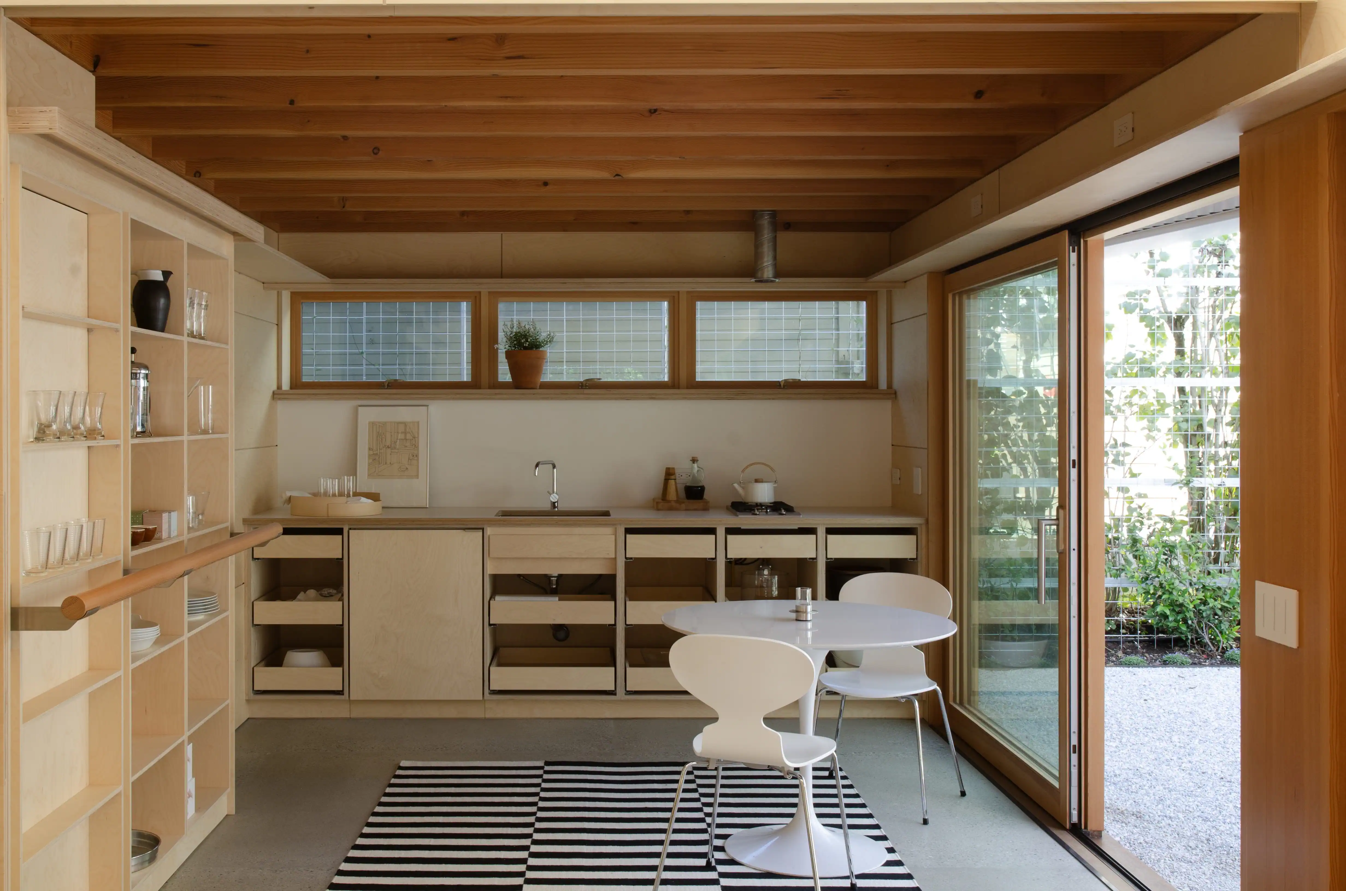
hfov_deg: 53.2
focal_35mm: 36
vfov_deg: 36.7
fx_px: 1343
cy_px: 446
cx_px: 673
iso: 100
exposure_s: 1/6
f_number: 10
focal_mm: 24
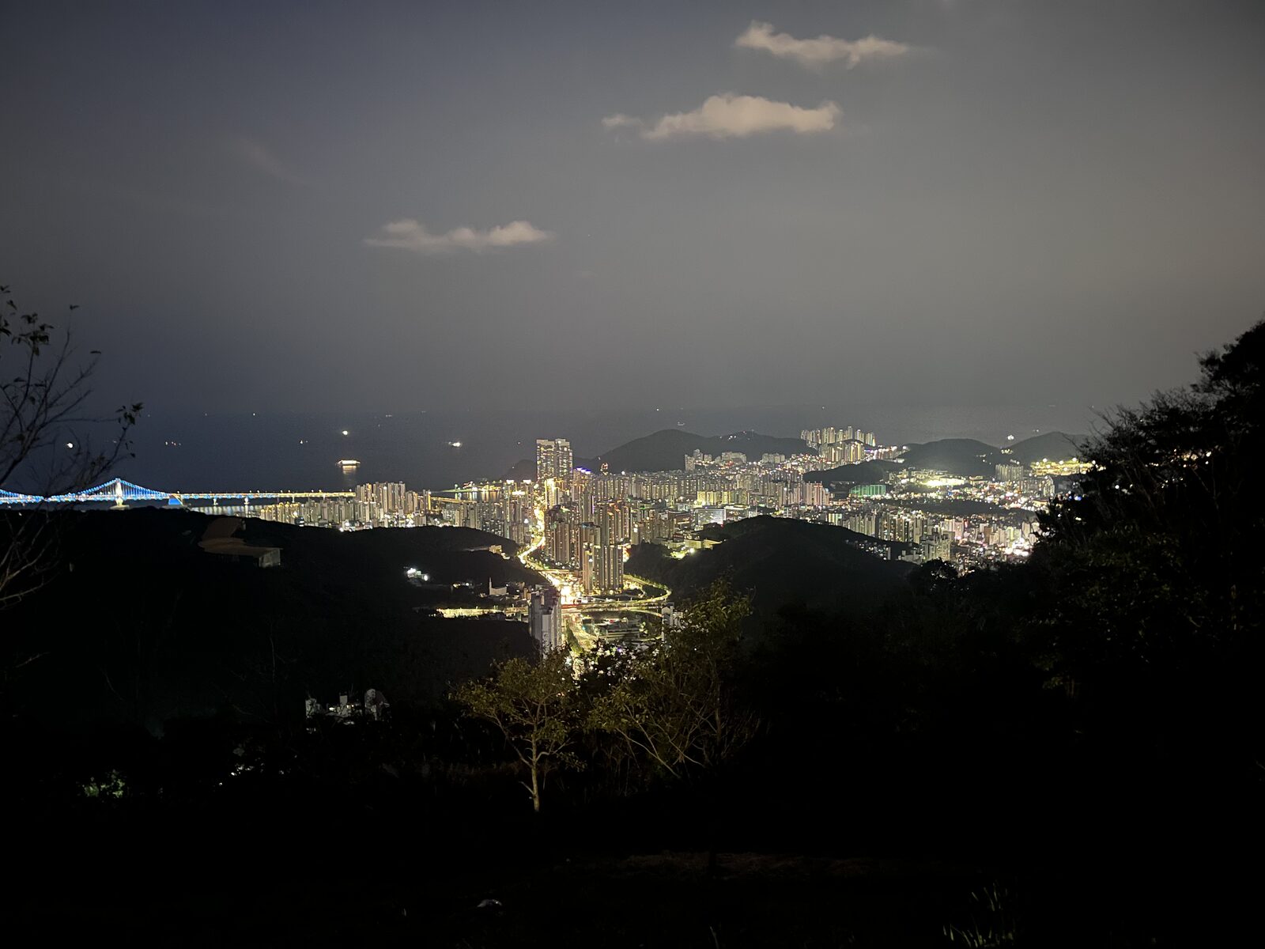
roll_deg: +1.0
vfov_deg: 53.1
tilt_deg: -6.2
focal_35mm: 26
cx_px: 632
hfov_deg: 67.3
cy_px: 474
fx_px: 950
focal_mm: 5.1
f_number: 1.6
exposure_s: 1/5
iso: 800
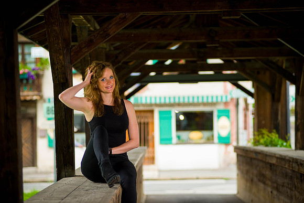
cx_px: 152
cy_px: 102
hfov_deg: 17.1
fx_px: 1014
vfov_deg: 11.4
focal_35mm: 120
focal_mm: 120
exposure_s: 1/400
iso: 250
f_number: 3.2
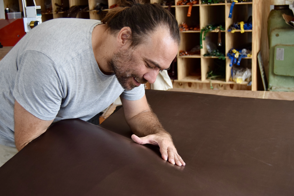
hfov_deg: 43.6
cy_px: 98
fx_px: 367
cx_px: 147
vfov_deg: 29.9
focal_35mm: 45
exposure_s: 1/500
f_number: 4.2
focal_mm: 30
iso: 1400
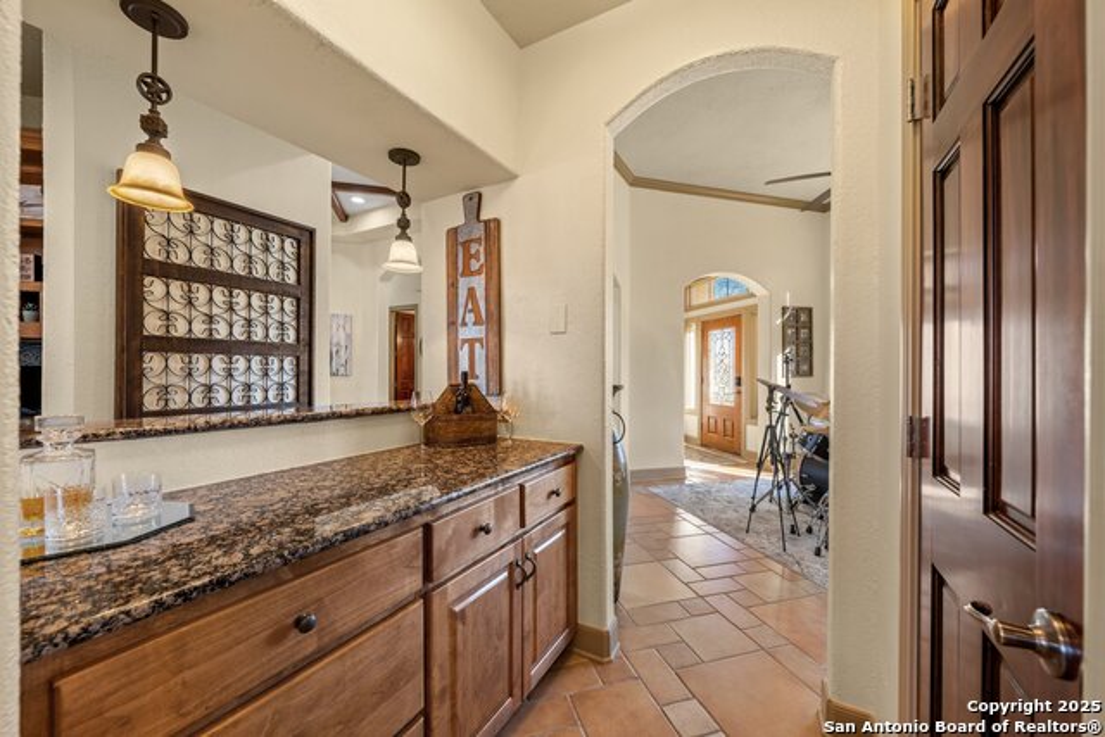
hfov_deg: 104.2
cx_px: 552
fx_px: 430
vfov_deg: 81.2
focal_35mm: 14
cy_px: 368
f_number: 7.1
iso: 100
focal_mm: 14
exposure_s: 1/8
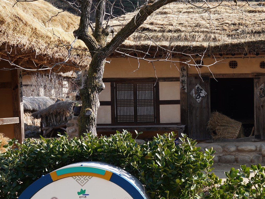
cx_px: 252
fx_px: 467
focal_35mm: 61
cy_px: 110
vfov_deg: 24.0
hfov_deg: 29.9
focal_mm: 32
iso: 100
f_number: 8
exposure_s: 1/100
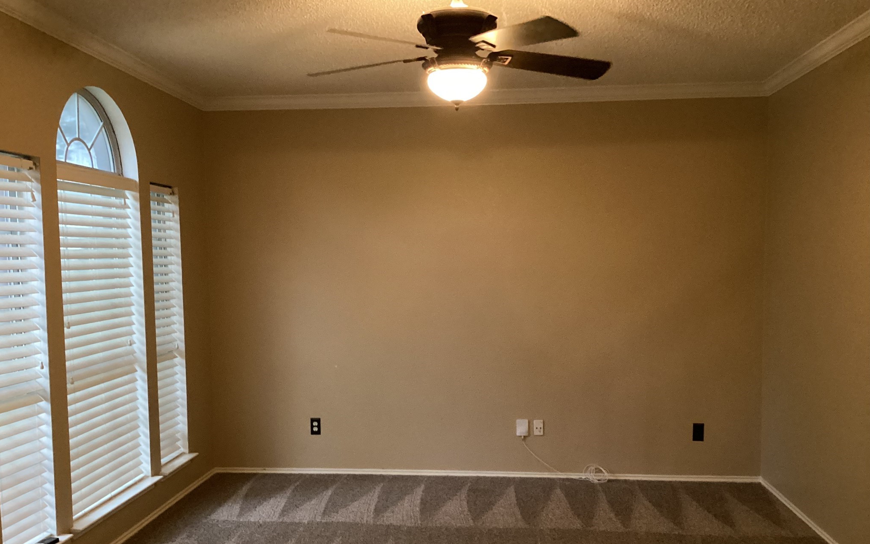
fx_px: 783
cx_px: 434
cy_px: 323
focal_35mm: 33
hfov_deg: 58.1
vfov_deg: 38.2
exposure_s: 1/30
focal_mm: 3.3
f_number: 2.4
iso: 400
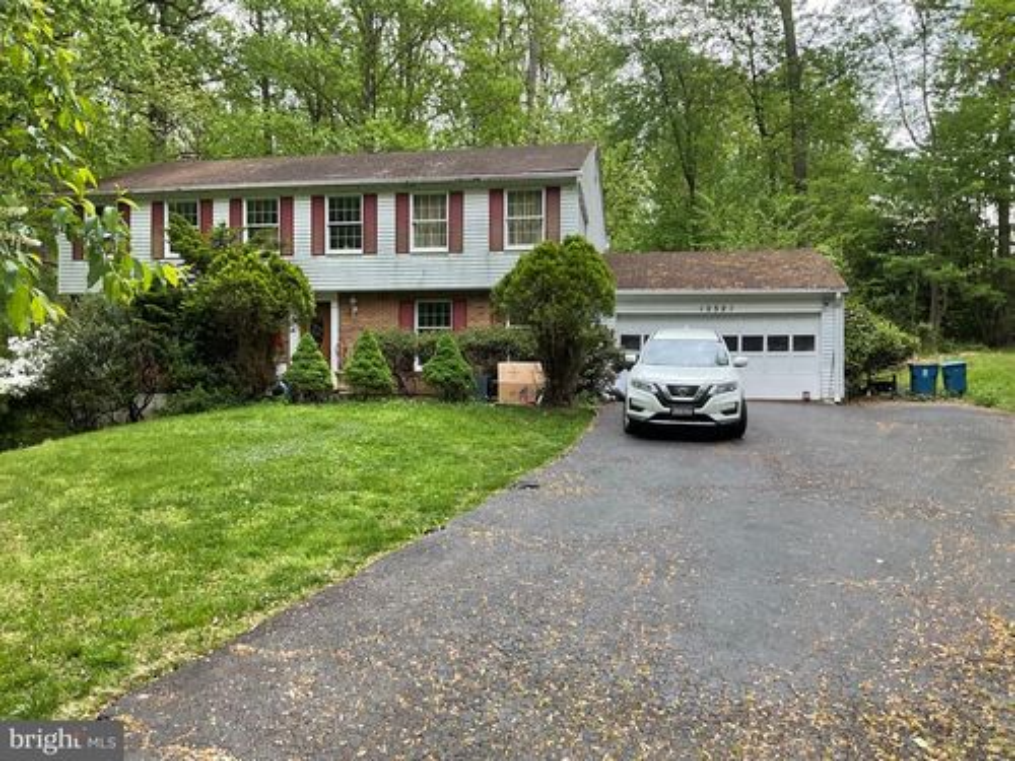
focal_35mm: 29
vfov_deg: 48.2
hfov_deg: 61.7
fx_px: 850
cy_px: 380
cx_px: 508
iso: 20
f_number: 1.8
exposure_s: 1/120
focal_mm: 3
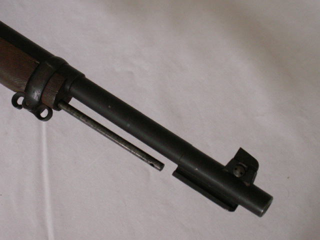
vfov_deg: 23.7
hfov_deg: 31.2
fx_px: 573
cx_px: 160
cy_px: 120
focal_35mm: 62
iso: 160
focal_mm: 10.28
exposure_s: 1/13
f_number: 3.2
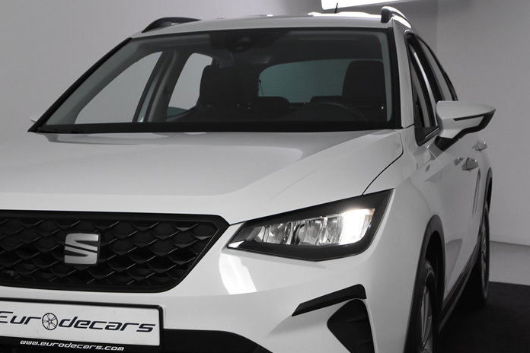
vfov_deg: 18.1
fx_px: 1104
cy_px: 232
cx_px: 188
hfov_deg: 26.9
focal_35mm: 75
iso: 1600
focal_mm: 34
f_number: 6.3
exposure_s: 1/160
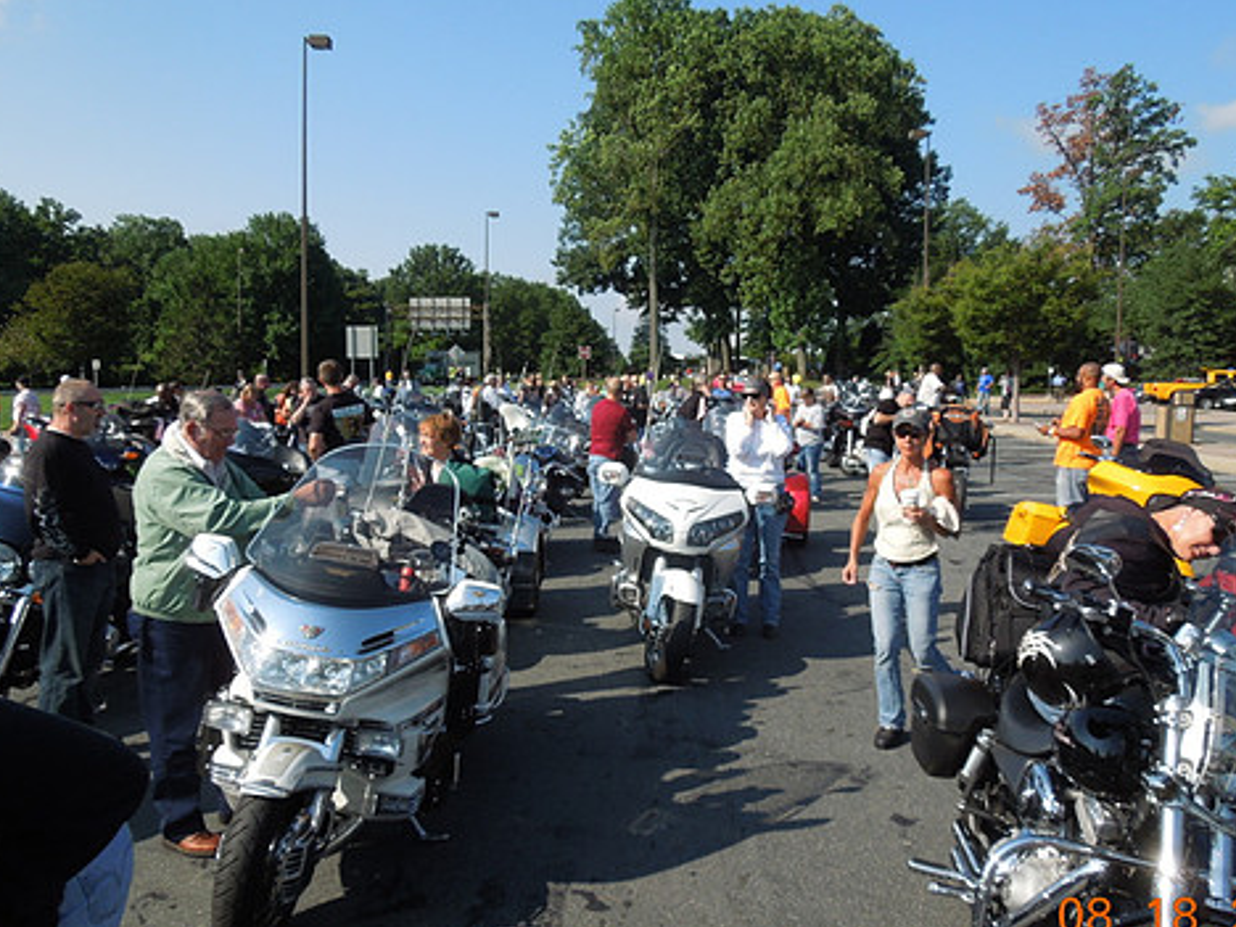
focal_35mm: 31
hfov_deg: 58.3
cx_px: 642
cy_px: 464
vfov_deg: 45.4
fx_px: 1107
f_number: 3.3
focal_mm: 4.5
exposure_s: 1/1000
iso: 100
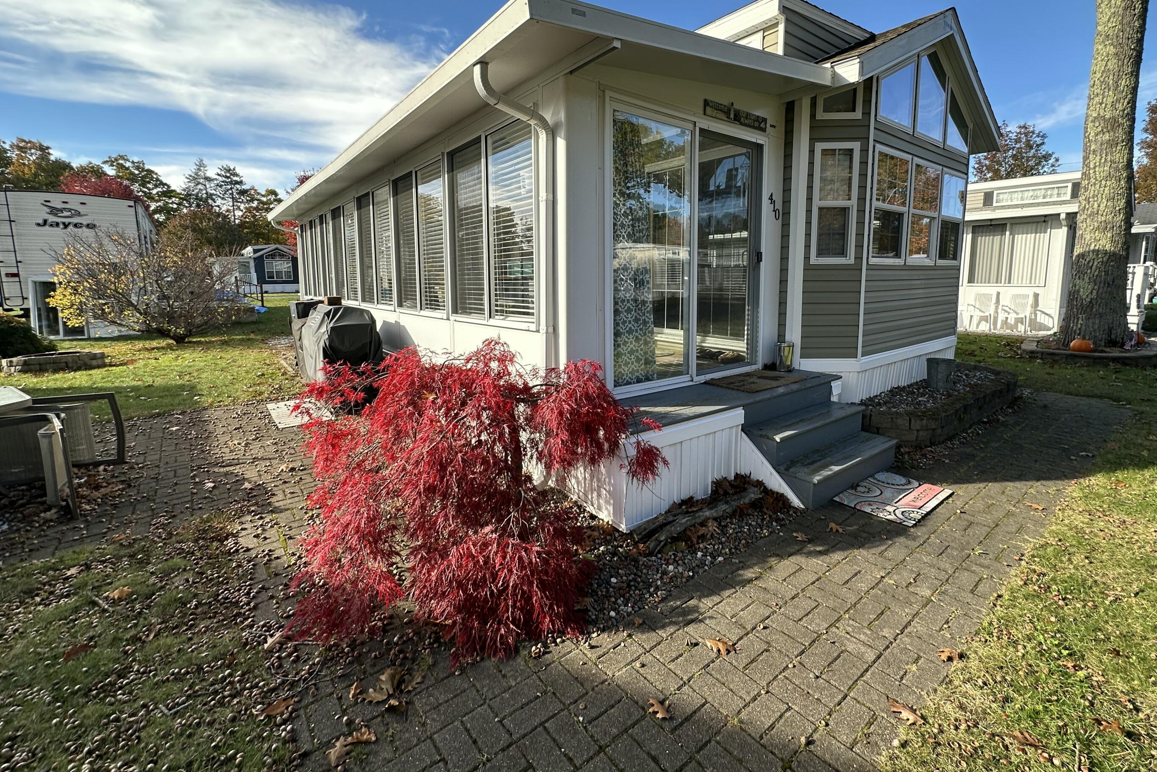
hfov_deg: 96.7
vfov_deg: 73.5
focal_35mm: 16
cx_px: 602
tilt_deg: -7.5
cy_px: 343
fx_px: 514
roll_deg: +0.5
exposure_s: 1/376
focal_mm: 2.22
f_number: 2.2
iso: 40
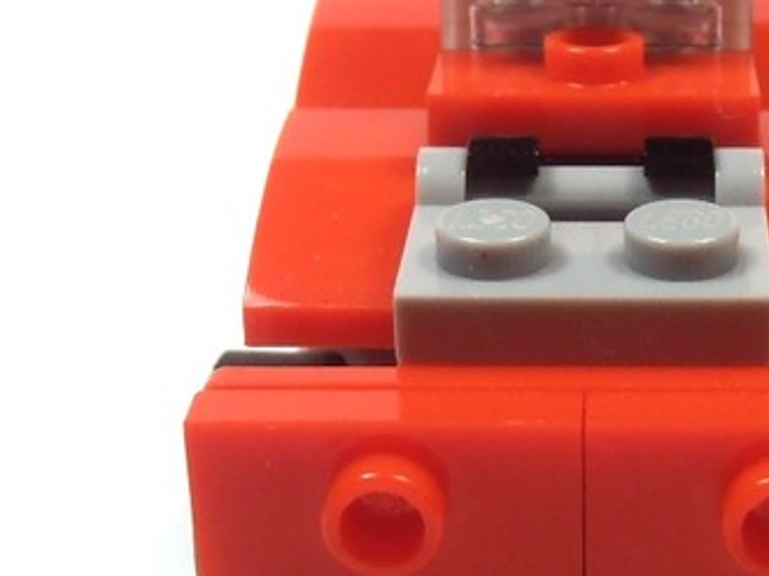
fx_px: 2242
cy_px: 349
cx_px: 604
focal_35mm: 101
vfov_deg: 14.6
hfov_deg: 19.3
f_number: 3.9
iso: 80
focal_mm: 6.61
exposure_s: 1/60
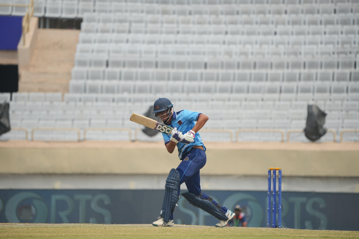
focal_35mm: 600
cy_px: 120
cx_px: 180
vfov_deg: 2.3
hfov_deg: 3.4
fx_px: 5983
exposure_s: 1/2000
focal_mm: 600
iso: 400
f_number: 6.3
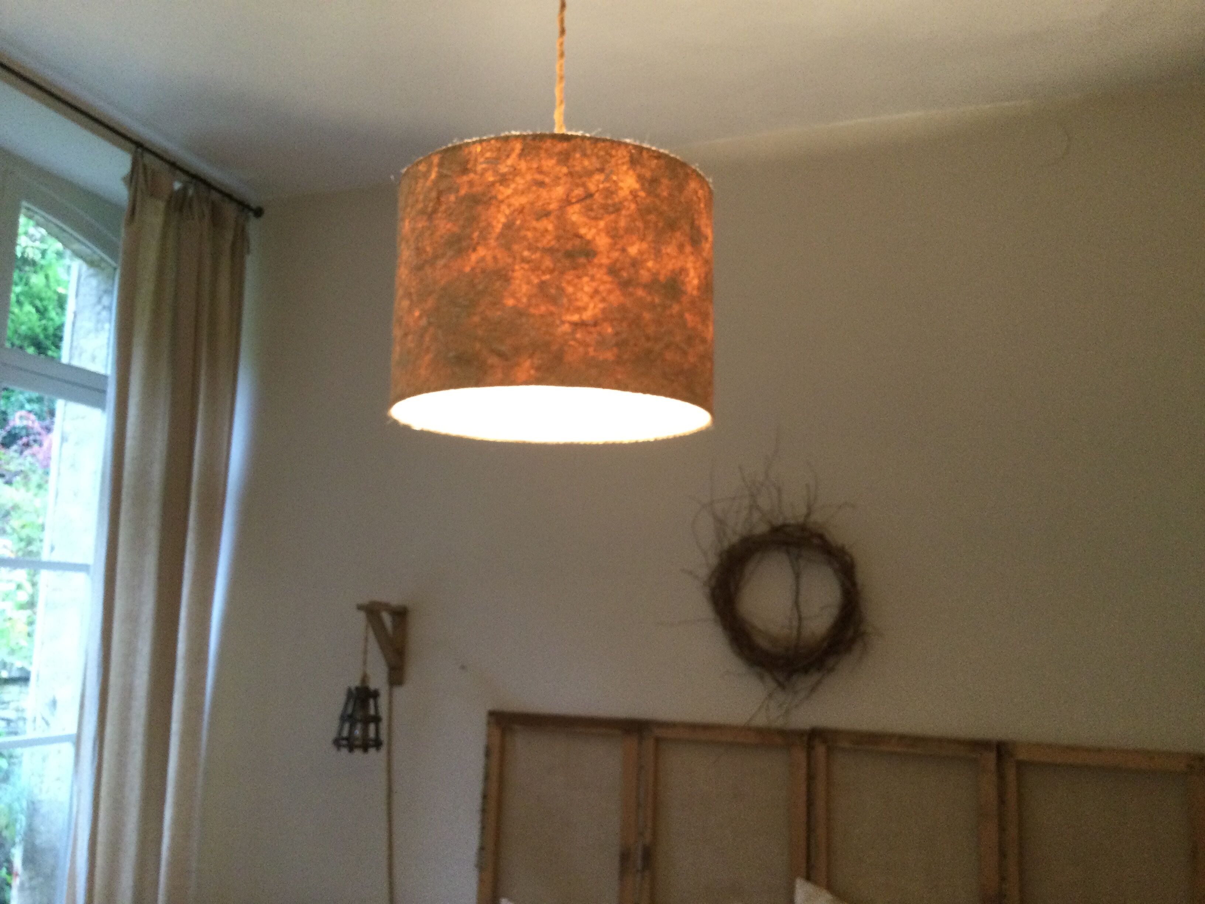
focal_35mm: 31
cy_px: 452
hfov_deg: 58.4
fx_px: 1079
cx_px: 602
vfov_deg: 45.4
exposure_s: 1/33
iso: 200
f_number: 2.4
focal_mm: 3.3
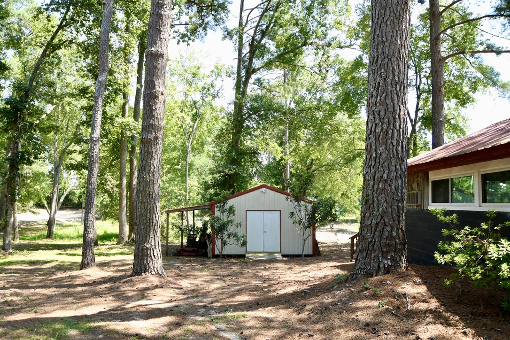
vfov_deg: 47.9
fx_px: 382
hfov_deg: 67.4
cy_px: 170
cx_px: 255
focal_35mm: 27
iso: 250
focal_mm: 18
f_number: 6.3
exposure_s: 1/100
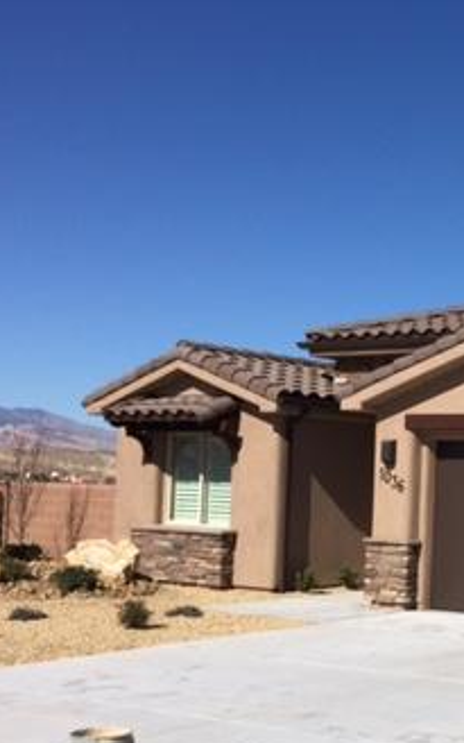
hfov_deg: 19.3
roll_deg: -2.0
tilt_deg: +1.3
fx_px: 1214
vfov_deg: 33.7
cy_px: 503
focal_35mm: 60
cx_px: 665
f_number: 2.2
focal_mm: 4.15
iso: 32
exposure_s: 1/3300
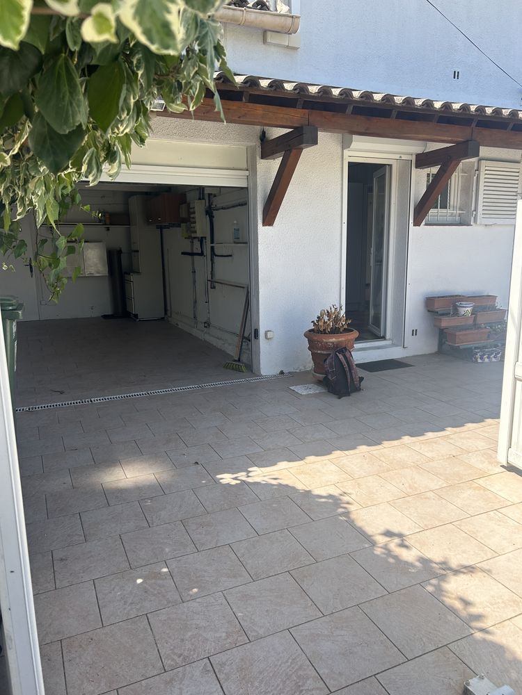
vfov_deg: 67.3
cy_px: 348
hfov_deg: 53.1
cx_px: 261
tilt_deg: -11.7
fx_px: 523
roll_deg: +0.9
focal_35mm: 26
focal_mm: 5.7
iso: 50
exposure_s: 1/1326
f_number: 1.5
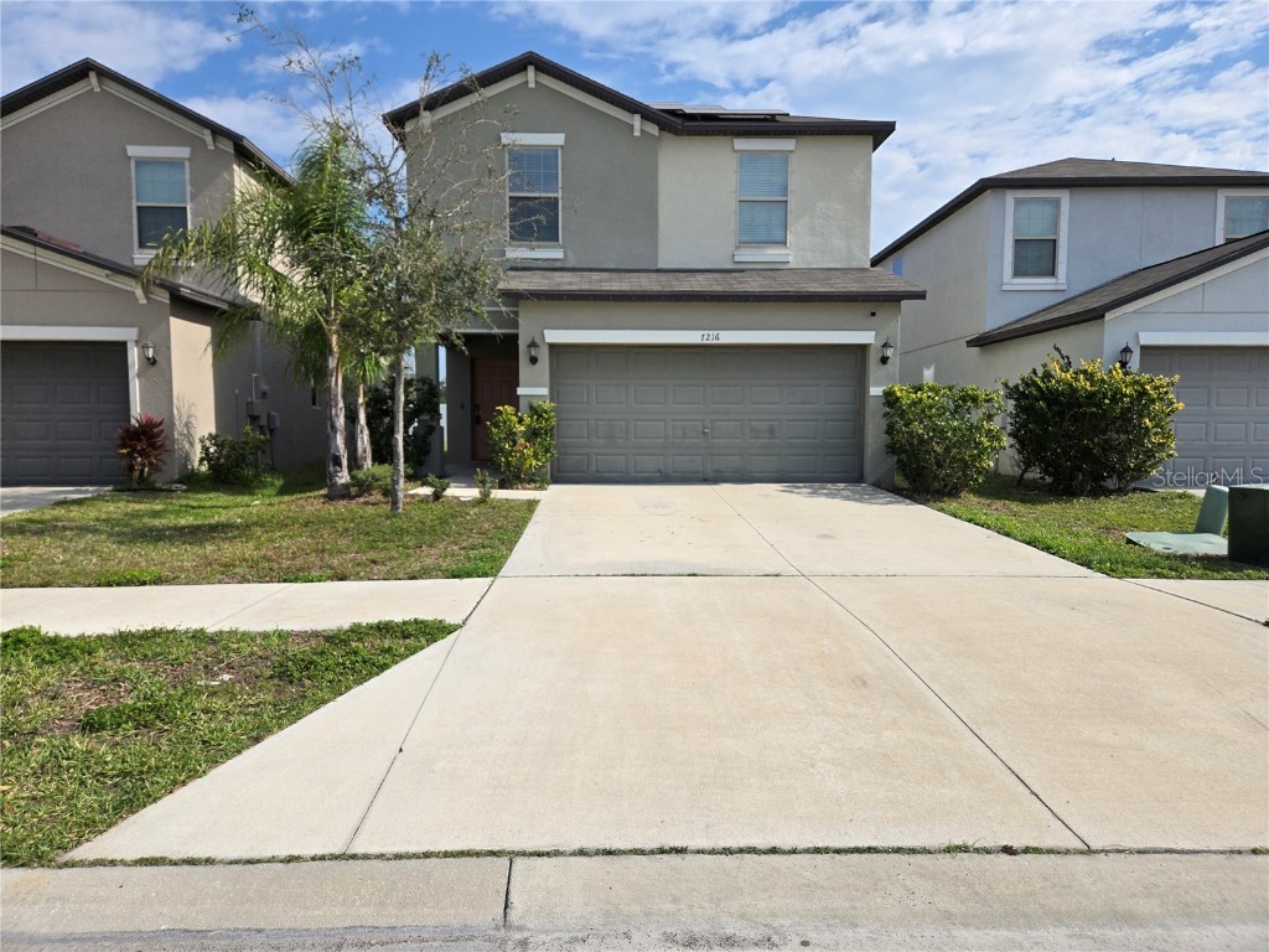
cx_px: 634
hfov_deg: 73.9
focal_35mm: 23
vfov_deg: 58.9
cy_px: 476
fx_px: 843
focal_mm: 5.4
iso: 25
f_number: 1.8
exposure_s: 1/2945
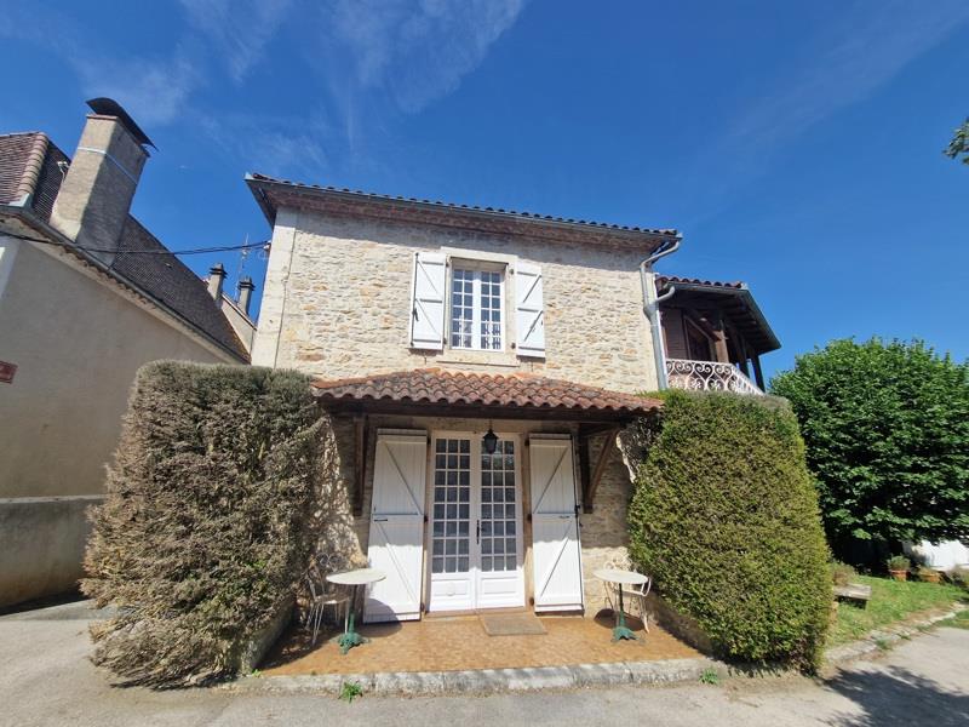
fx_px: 364
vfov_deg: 89.9
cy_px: 364
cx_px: 484
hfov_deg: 106.2
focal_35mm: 13
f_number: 2.2
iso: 50
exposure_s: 1/2360
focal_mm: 2.2
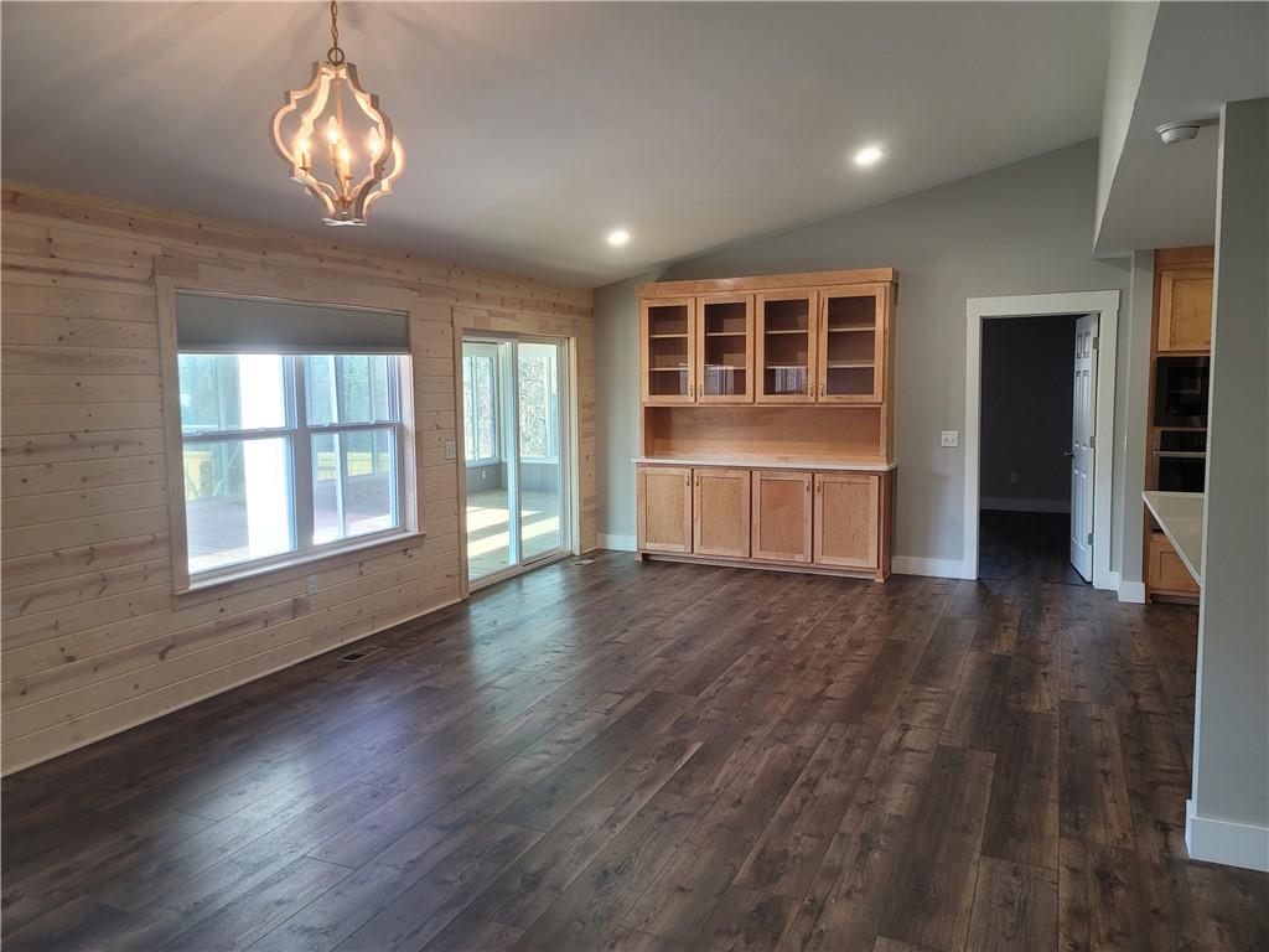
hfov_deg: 69.4
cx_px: 634
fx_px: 916
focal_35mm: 25
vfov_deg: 54.9
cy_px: 476
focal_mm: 7
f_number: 1.8
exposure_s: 1/119
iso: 200
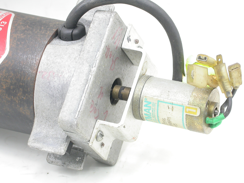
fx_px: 1022
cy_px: 92
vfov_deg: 10.2
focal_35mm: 145
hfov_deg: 13.6
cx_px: 122
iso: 100
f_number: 4.9
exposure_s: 1/18
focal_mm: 30
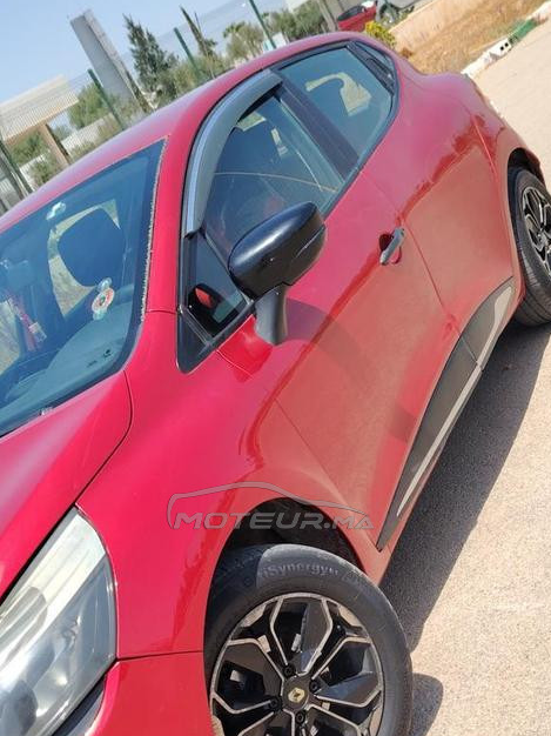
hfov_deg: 29.1
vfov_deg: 37.7
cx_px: 270
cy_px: 505
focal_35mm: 50
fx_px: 1062
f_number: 1.75
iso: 100
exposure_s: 1/649
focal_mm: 5.25
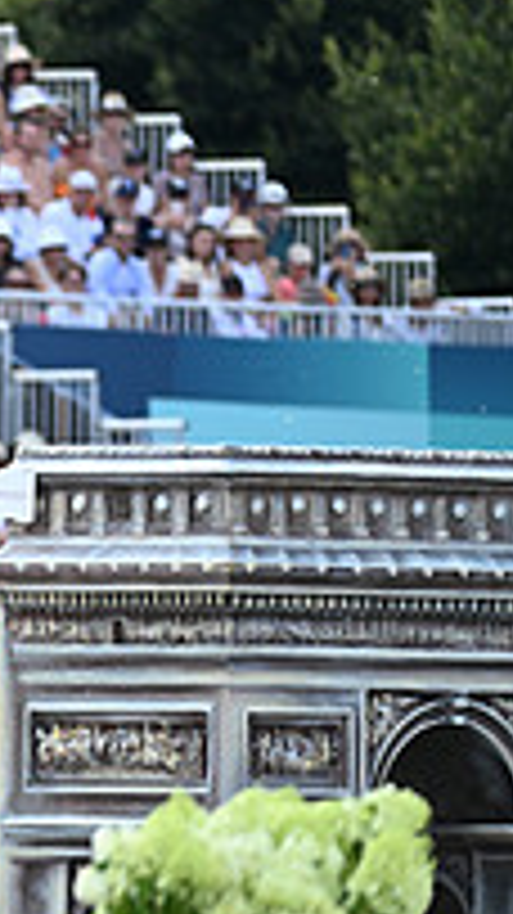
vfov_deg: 2.9
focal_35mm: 747
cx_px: -765
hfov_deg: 1.6
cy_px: 624
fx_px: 18087
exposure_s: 1/1250
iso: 500
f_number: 5
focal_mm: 250
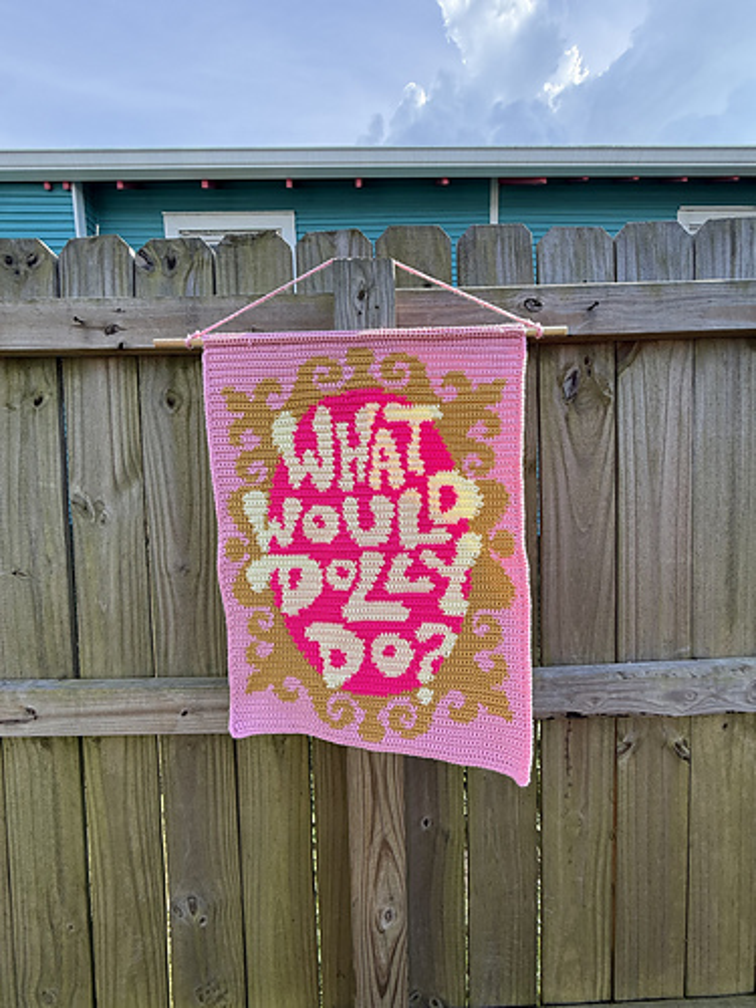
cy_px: 504
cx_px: 378
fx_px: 408
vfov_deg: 102.1
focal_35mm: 14
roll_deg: +0.4
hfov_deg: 85.7
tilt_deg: -7.1
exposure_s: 1/686
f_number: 2.2
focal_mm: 2.22
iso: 50
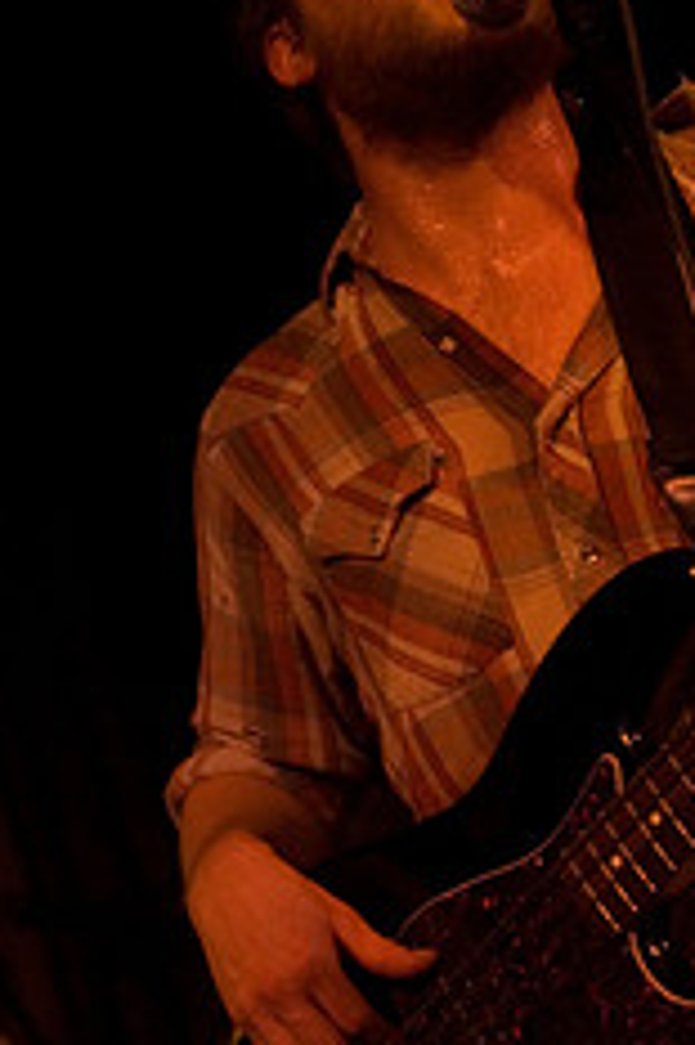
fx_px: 5887
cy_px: 511
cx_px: 401
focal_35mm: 203
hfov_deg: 6.8
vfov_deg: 10.1
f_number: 2.8
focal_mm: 70
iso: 1600
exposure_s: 1/50
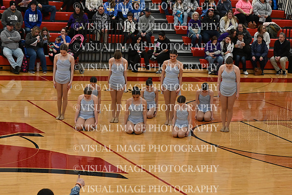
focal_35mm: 123
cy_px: 98
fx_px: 998
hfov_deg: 16.6
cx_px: 146
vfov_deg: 11.2
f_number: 4
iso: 5000
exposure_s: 1/400
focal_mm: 82
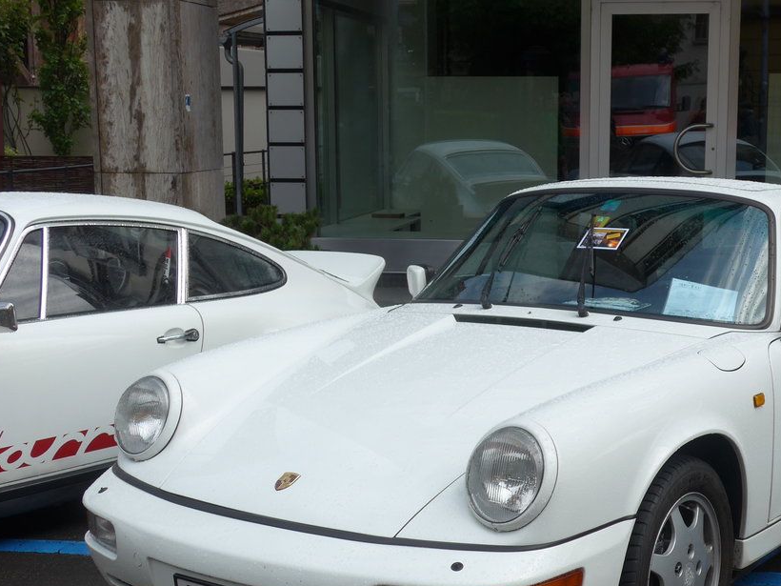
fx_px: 1354
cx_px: 498
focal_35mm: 60
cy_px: 367
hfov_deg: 32.0
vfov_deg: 24.3
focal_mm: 8.4
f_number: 2.8
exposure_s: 1/1600
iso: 80
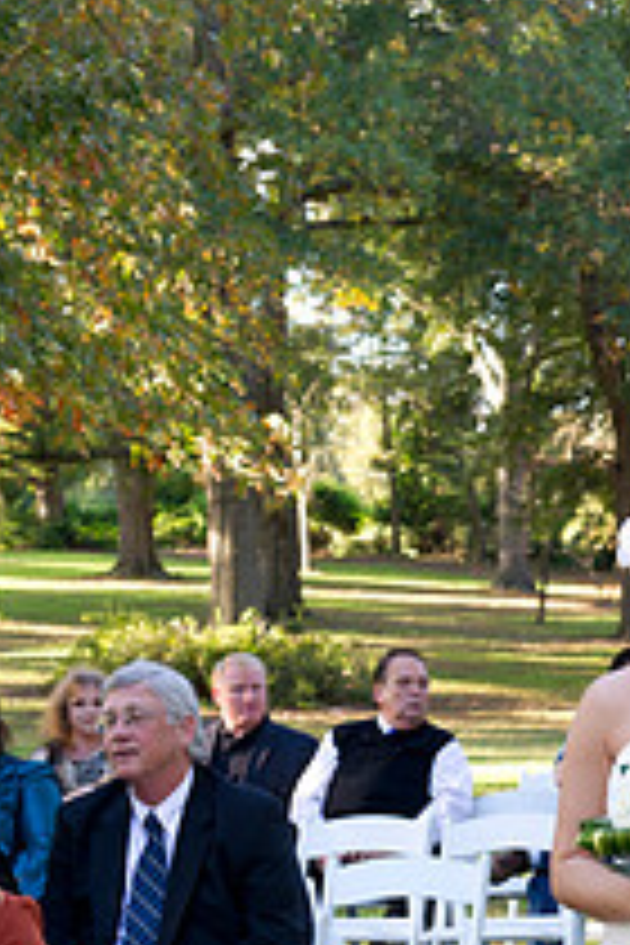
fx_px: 2809
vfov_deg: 18.7
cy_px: 909
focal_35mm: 107
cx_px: 655
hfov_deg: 12.6
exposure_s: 1/125
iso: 500
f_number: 5.6
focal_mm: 50
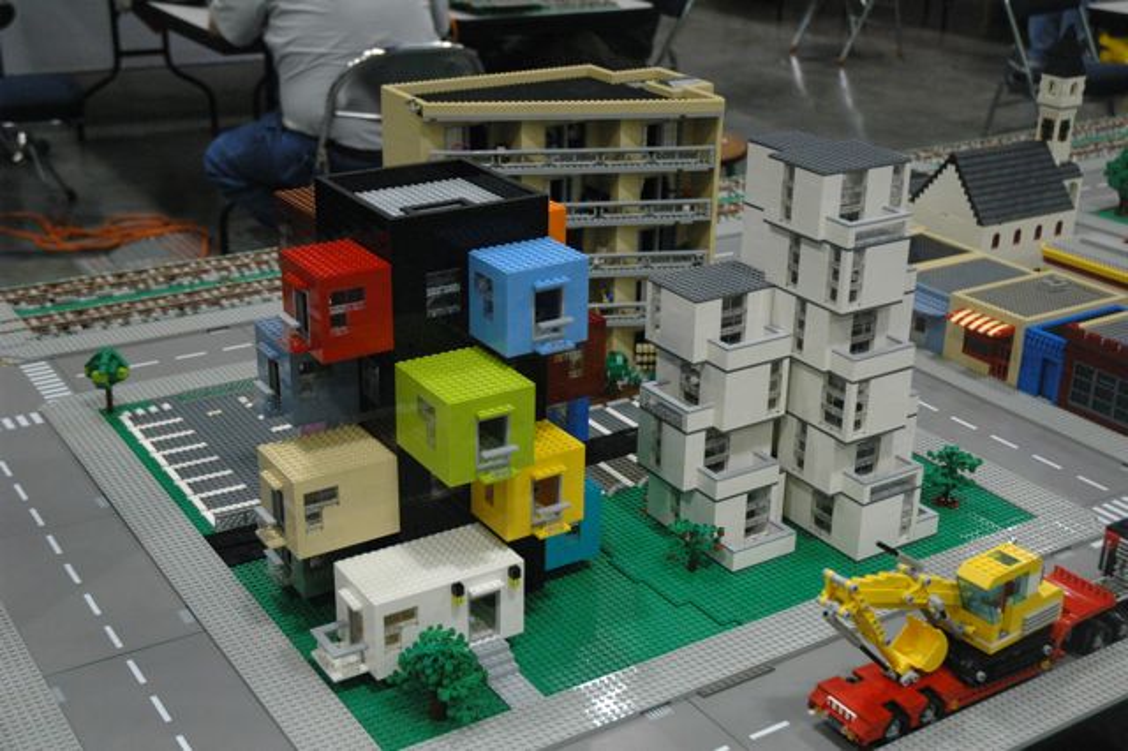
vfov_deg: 26.5
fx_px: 1597
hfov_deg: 38.9
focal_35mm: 51
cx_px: 564
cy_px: 376
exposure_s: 1/80
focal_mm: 34
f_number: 4.2
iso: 1600
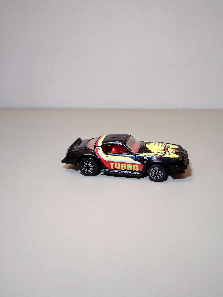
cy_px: 147
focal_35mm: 27
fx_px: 232
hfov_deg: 51.2
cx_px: 124
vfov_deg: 65.3
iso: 1250
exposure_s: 1/50
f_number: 1.75
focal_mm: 5.25
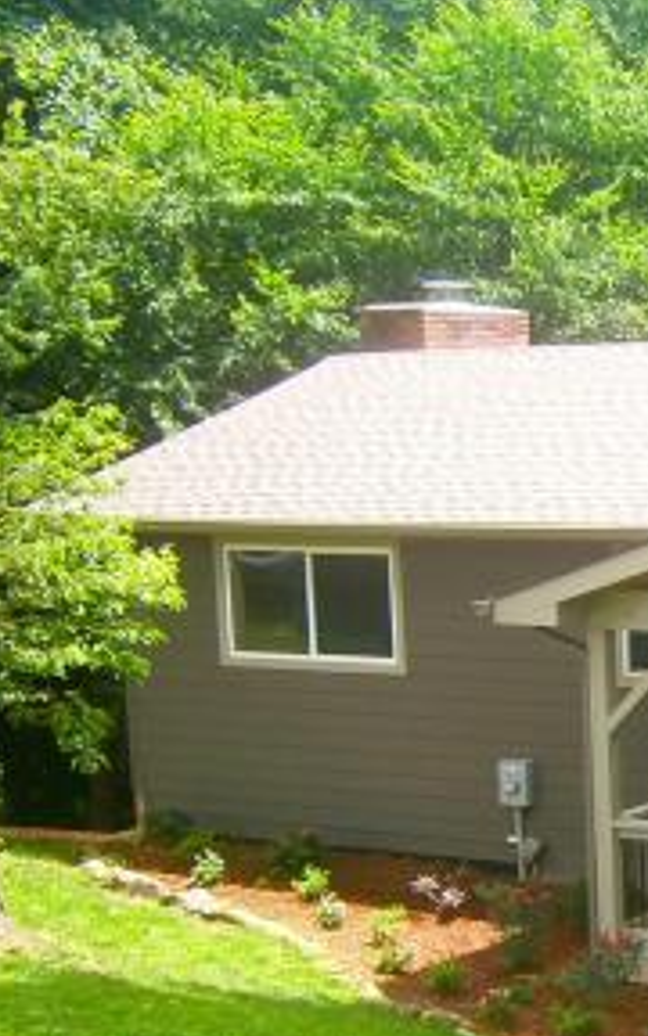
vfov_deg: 26.6
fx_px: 2176
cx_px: 943
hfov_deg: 15.7
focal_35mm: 77
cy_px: 723
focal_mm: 6.4
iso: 80
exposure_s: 1/160
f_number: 3.1
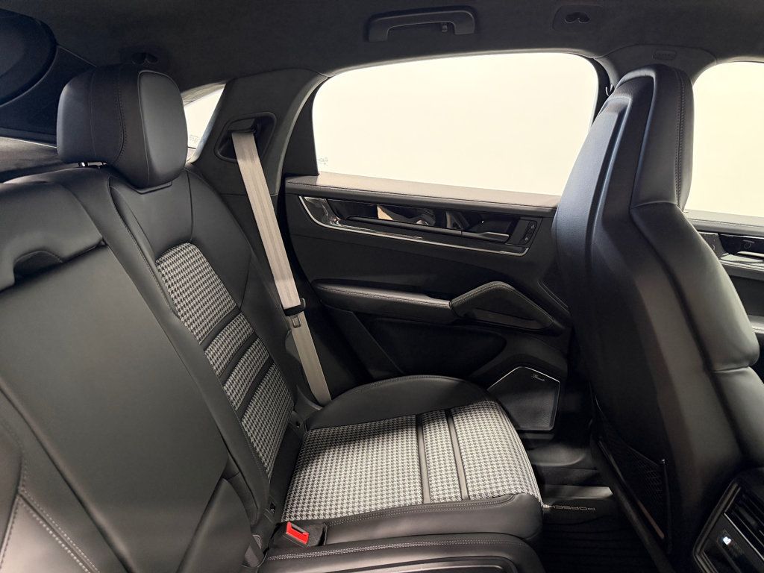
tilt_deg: -18.2
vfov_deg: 56.8
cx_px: 382
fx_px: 530
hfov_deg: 71.6
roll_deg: -3.6
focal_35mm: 24
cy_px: 286
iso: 800
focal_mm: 6.76
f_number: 1.78
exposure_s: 1/40
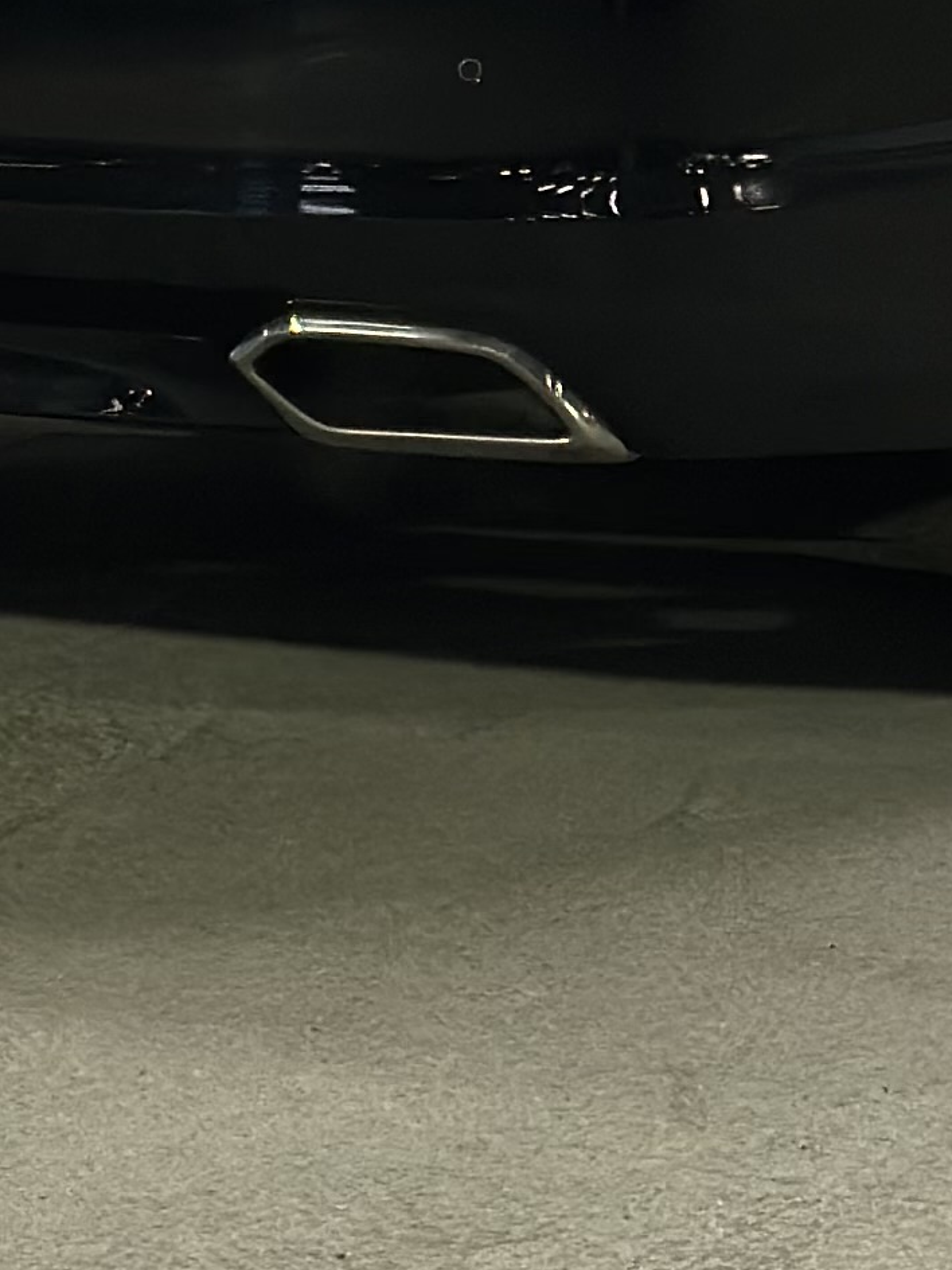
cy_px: -315
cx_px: 741
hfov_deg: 7.2
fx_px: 7517
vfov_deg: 9.5
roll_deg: -1.1
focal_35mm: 205
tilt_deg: -3.6
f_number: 1.78
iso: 80
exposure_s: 1/203
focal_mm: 6.86
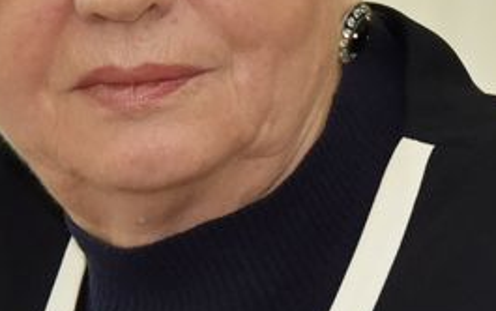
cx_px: 245
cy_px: 220
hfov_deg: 3.3
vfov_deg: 2.0
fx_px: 8724
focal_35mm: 645
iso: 1600
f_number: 5
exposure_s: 1/200
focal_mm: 120
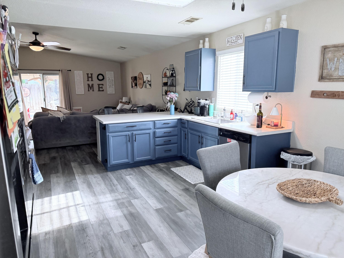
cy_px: 129
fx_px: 239
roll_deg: +0.5
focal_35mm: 24
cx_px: 172
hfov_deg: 71.6
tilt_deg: -8.9
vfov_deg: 56.8
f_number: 1.78
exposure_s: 1/130
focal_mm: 6.76
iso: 160
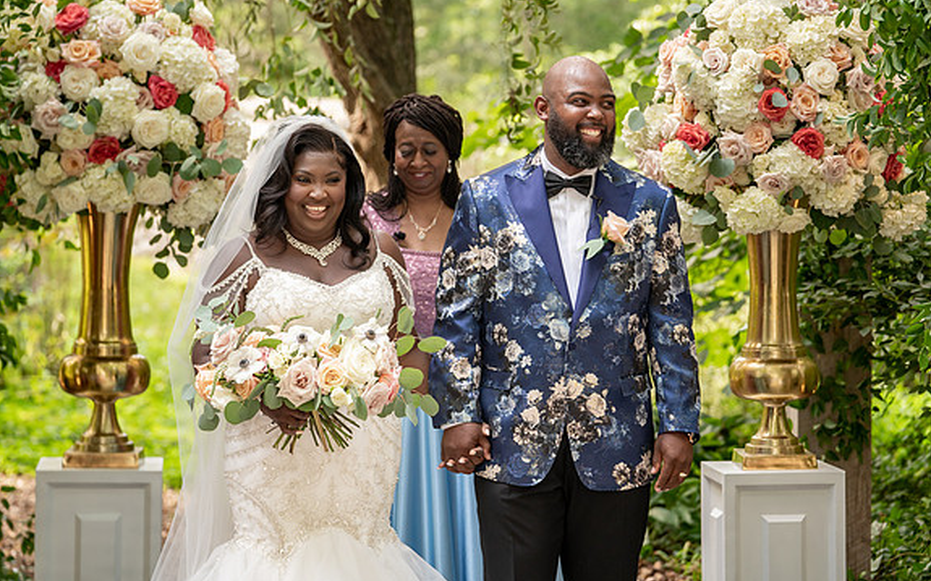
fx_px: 3171
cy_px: 276
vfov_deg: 10.5
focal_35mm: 125
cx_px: 439
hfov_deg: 16.7
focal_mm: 114
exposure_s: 1/200
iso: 640
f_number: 4
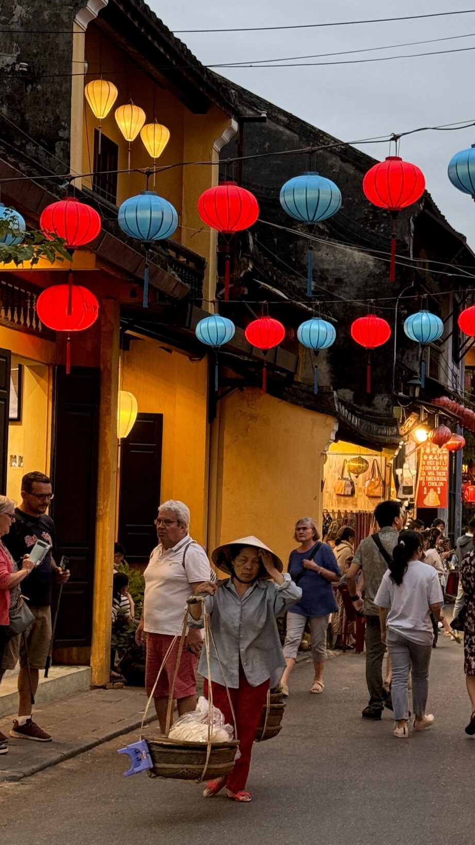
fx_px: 1837
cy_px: 449
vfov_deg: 25.9
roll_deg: -1.0
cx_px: 479
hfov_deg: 14.5
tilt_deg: +2.9
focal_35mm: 82
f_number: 1.78
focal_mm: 6.86
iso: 100
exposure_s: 1/50
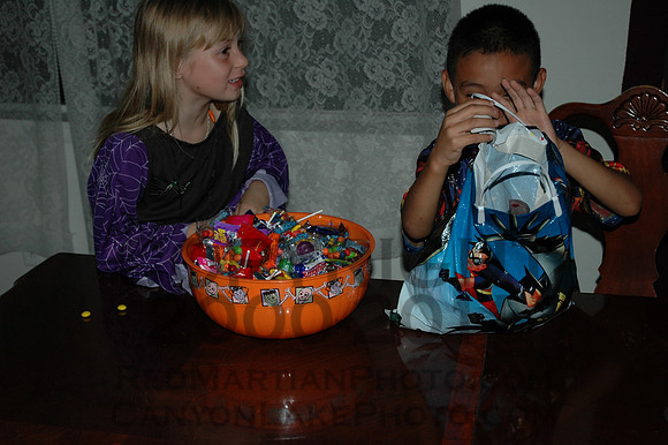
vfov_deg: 28.9
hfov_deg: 42.3
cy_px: 222
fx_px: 862
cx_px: 334
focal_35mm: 46
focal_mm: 31
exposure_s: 1/60
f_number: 4
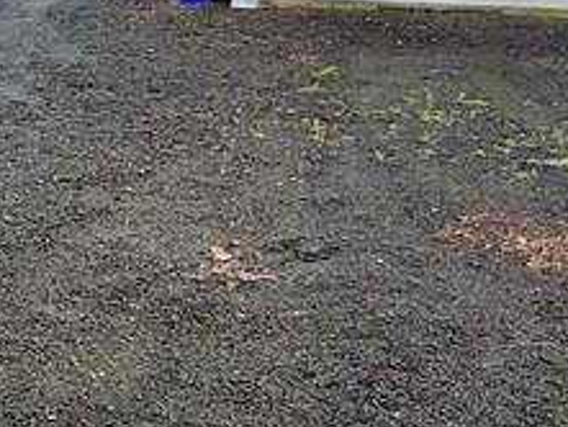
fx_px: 1330
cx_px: -49
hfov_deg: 22.8
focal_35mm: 81
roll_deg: -1.2
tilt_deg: +0.7
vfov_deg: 17.3
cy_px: -100
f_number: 2.2
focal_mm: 2.22
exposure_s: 1/430
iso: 50
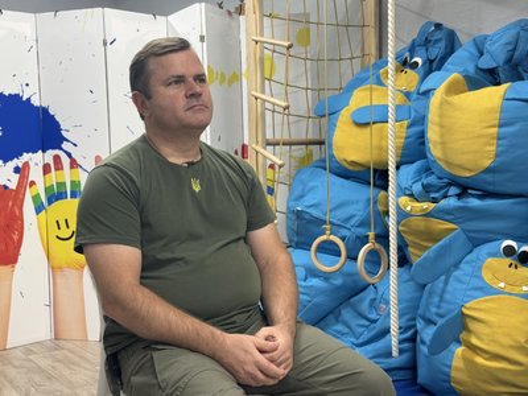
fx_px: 732
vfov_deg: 30.3
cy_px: 198
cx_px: 264
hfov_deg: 39.7
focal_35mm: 48
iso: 125
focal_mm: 6.86
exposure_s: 1/50
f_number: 1.78
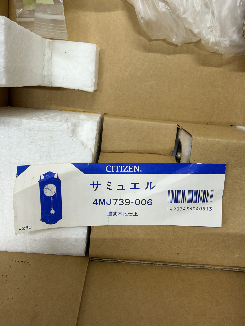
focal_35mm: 25
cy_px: 163
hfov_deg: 54.9
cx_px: 122
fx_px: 236
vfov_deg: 69.4
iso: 320
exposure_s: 1/60
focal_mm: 2.22
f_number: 2.2
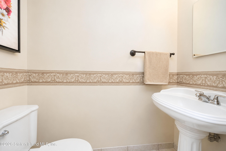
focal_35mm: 15
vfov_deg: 77.3
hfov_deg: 100.4
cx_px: 113
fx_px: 94
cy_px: 76
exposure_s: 1/60
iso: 2000
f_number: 10
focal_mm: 10
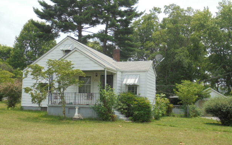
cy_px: 82
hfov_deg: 48.2
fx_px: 259
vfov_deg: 31.2
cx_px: 115
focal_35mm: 41
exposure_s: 1/500
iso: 100
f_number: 4.2
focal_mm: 6.9
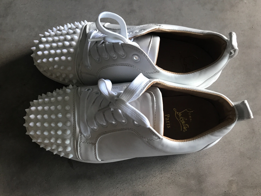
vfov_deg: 49.7
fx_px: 211
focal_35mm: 28
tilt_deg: -76.8
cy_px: 98
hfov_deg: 63.4
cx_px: 130
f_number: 1.8
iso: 40
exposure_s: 1/17
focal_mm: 3.99
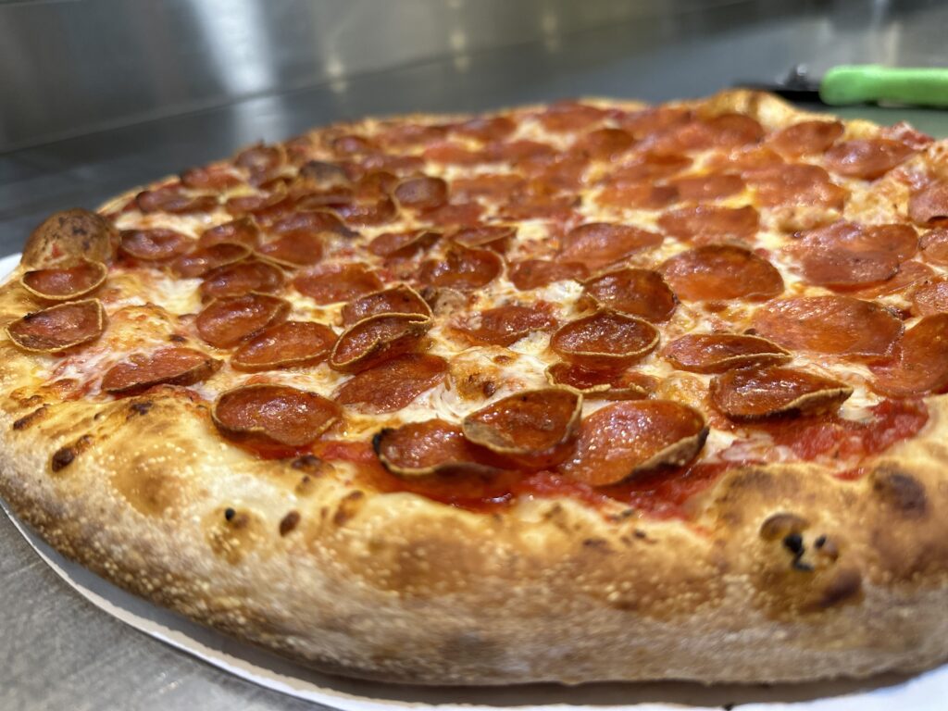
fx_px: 657
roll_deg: +4.9
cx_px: 474
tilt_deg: -30.8
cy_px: 356
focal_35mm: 24
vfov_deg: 56.8
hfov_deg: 71.6
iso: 250
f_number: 1.78
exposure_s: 1/60
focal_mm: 6.86
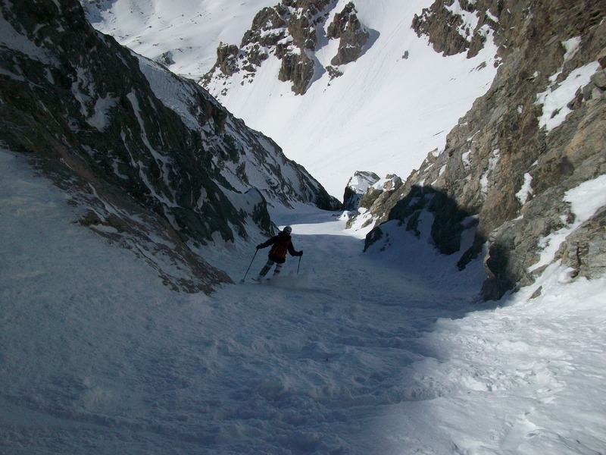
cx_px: 303
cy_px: 228
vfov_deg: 44.2
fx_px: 560
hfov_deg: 56.8
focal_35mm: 32
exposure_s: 1/1280
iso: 64
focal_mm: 5.7
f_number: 5.5
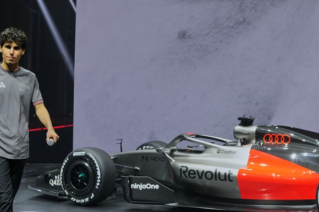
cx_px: 225
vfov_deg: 25.4
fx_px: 469
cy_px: 72
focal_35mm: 53
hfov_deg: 36.9
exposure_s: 1/800
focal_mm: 24
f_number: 3.5
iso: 1250
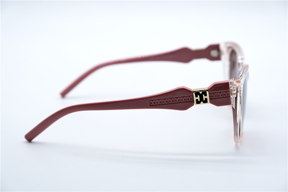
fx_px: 584
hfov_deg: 27.7
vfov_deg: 18.7
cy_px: 96
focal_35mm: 73
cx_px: 144
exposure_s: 1/180
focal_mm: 48.4
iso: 160
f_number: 5.6
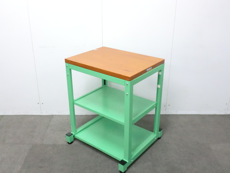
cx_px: 115
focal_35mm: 38
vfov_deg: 37.7
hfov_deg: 49.0
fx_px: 252
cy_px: 86
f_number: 3.9
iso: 800
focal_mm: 6.9
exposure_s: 1/40
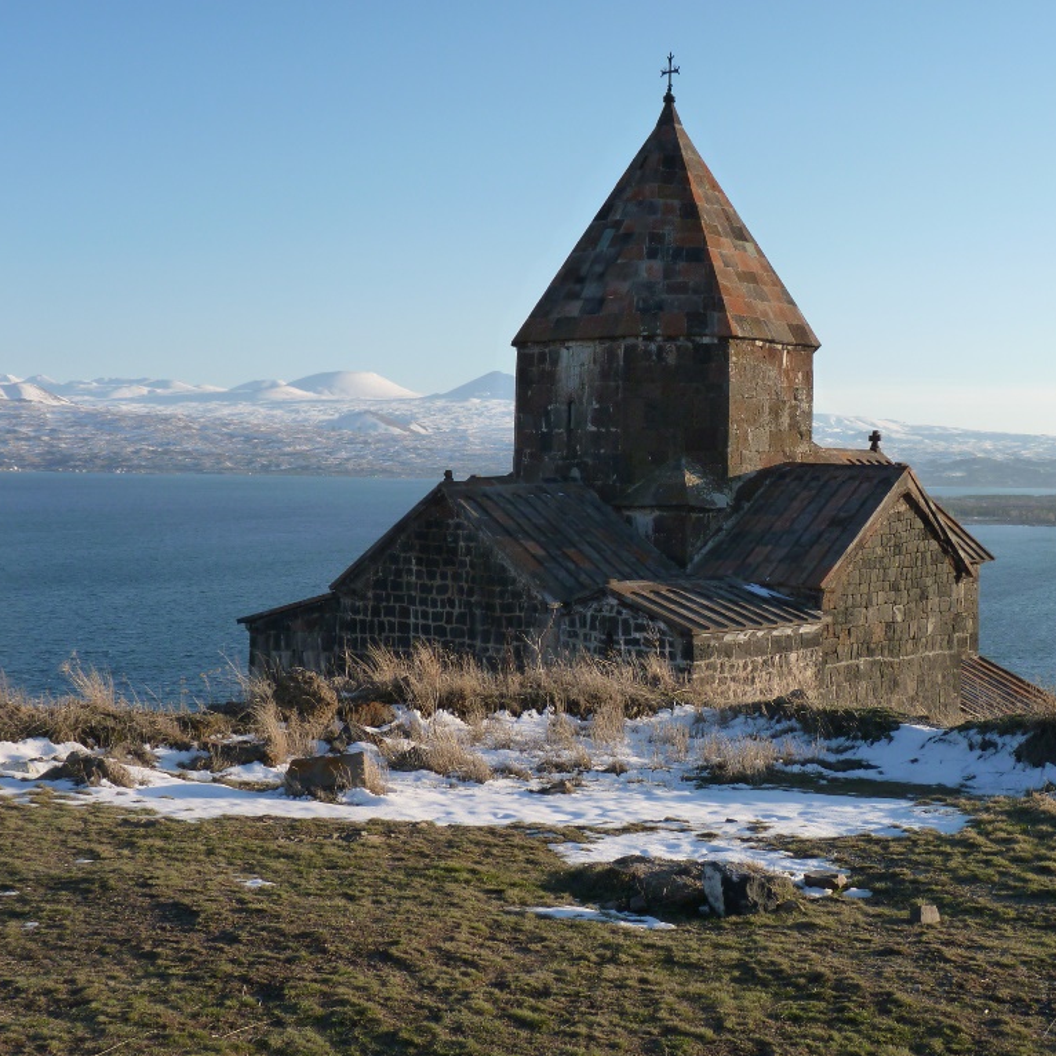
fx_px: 1795
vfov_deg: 32.8
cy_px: 528
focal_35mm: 52
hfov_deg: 32.6
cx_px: 658
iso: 125
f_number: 5
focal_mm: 7.8
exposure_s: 1/250
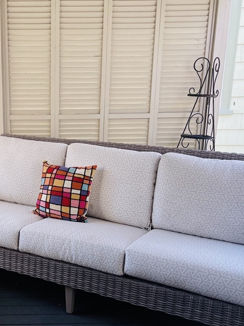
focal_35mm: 46
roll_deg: +0.4
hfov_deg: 30.1
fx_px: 432
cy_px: 174
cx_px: 22
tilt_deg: -16.0
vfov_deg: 41.2
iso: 32
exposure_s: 1/296
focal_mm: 5.1
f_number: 1.6
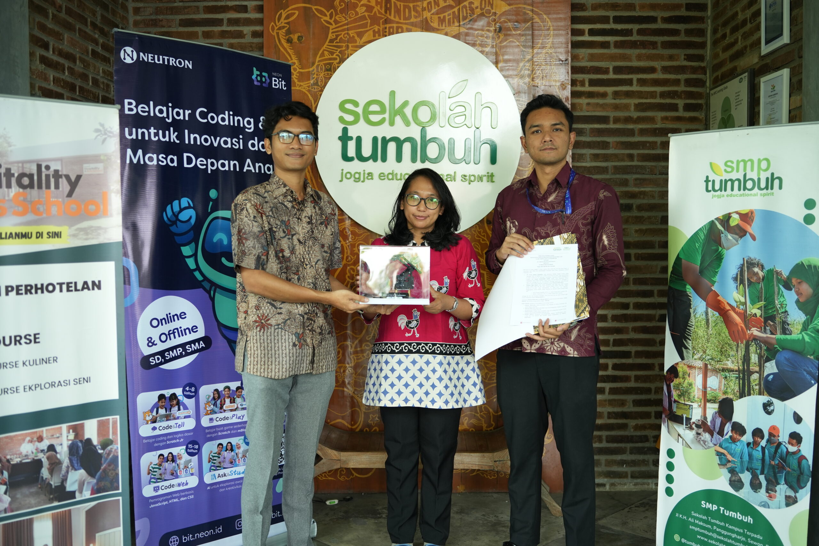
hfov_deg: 54.4
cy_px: 273
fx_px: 796
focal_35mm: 35
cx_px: 410
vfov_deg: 37.9
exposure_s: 1/100
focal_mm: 35
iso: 400
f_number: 2.8
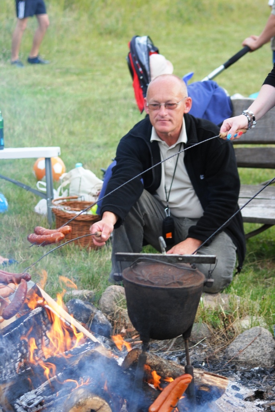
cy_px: 206
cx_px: 138
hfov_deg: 13.1
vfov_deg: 19.4
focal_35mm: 105
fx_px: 1200
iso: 200
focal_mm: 70
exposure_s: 1/250
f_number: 4
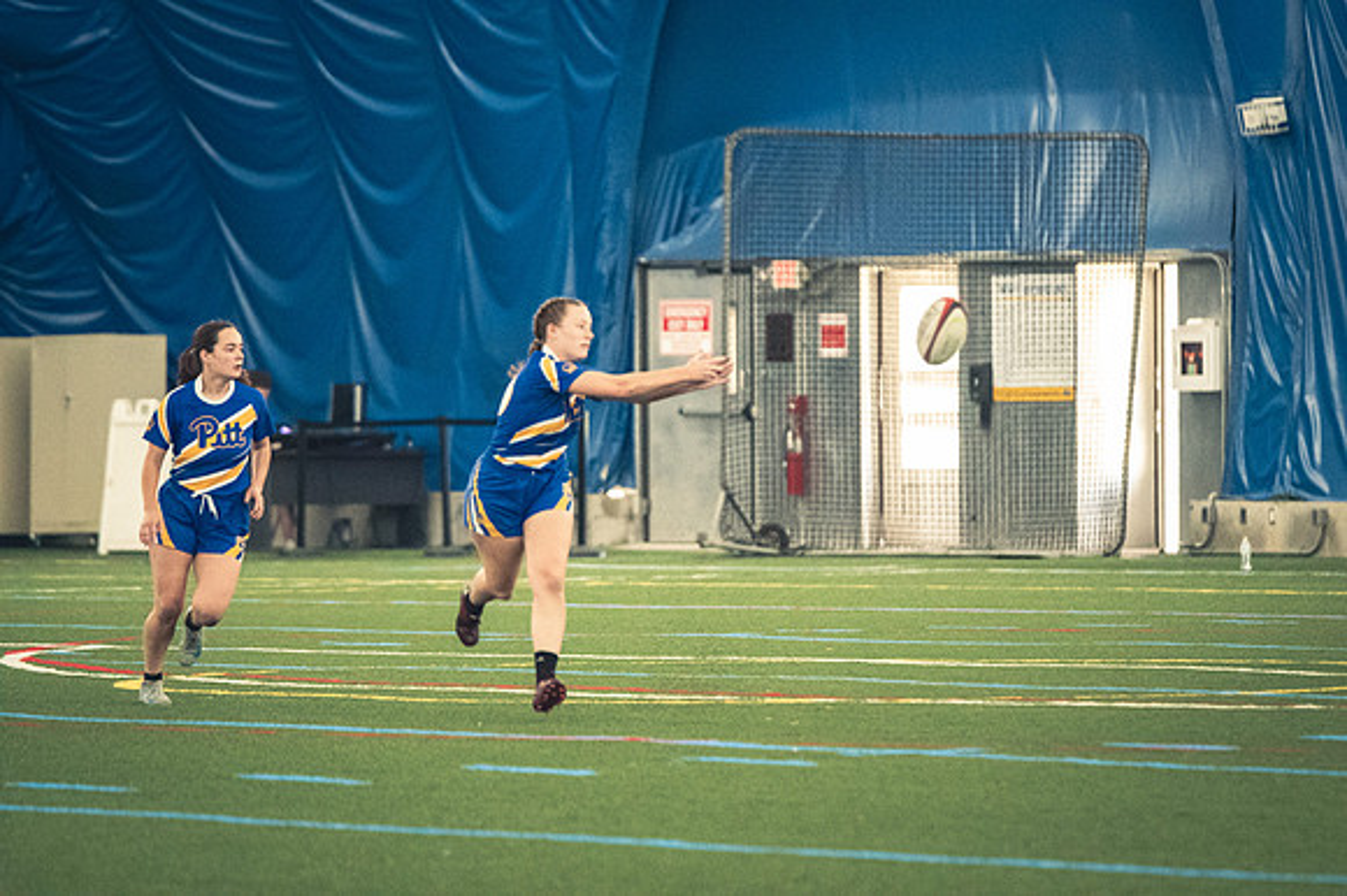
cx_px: 674
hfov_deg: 6.9
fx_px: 11218
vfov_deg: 4.6
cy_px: 448
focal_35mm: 300
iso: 12800
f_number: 2.8
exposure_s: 1/500
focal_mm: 200
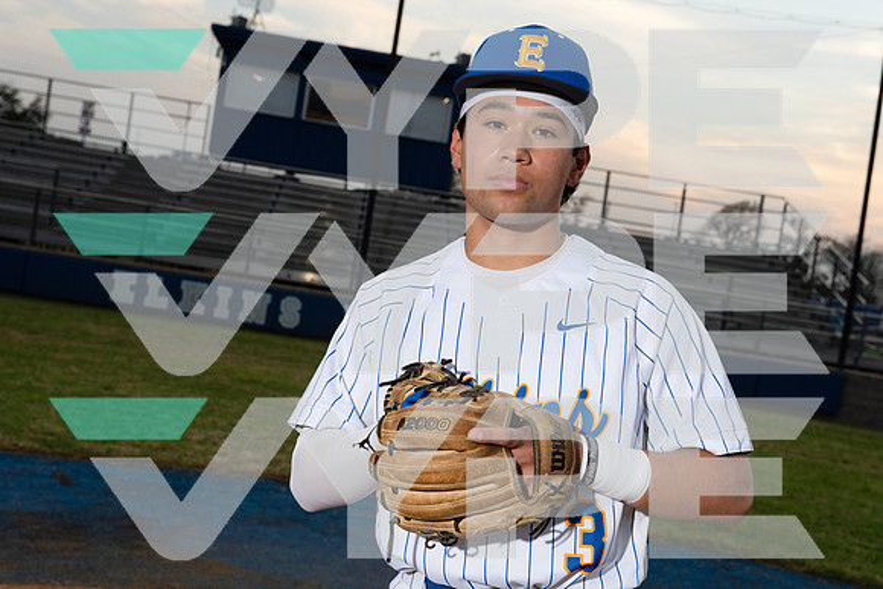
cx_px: 442
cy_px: 294
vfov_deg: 27.0
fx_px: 1227
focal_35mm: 50
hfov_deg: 39.6
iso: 250
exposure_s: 1/250
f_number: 7.1
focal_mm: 50
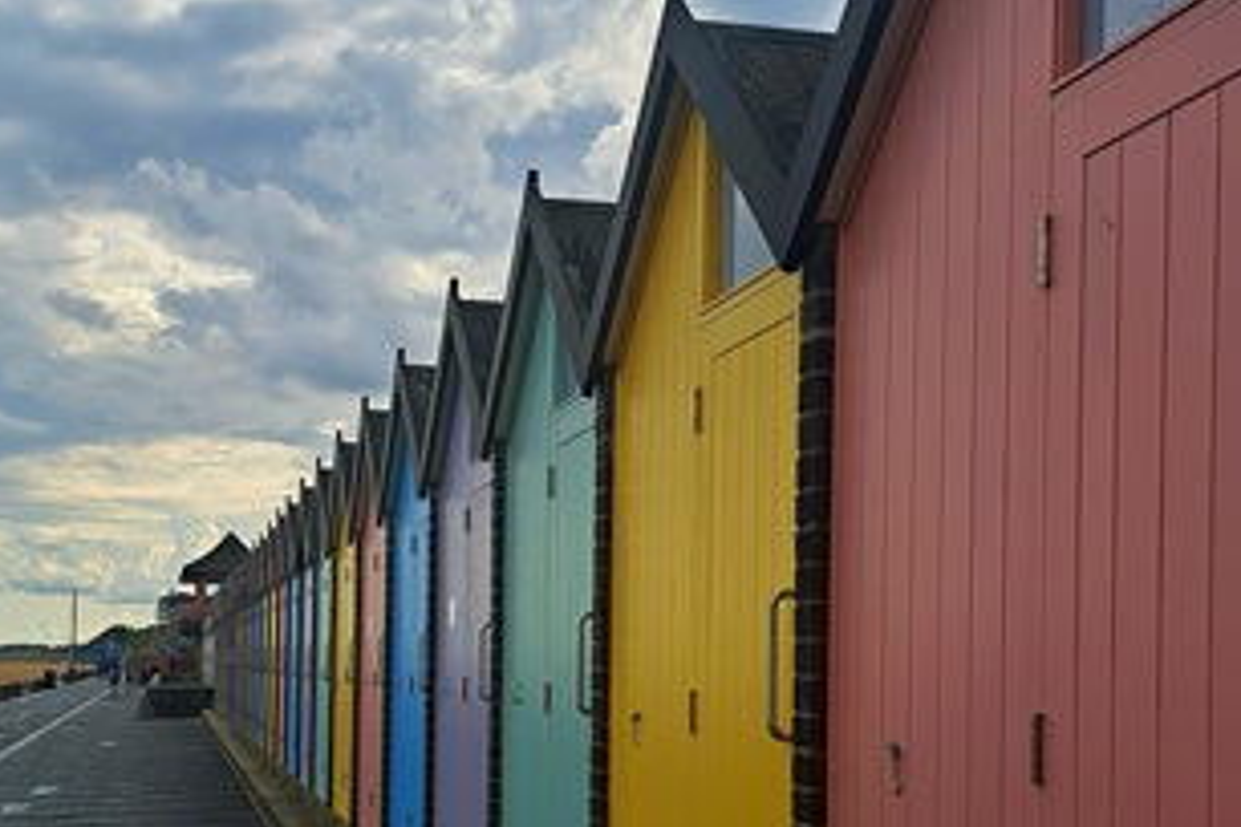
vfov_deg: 27.1
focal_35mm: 49
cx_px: 548
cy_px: 628
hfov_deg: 40.3
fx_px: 1689
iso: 50
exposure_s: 1/1667
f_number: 1.8
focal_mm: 5.23
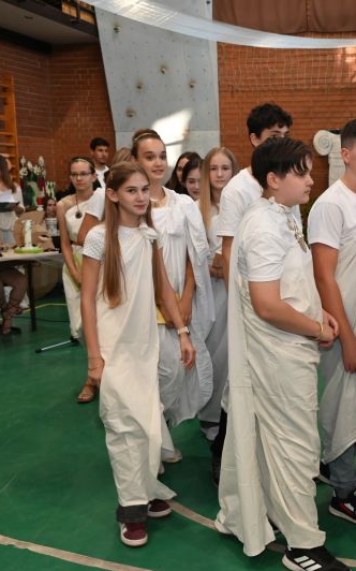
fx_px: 715
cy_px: 286
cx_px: 337
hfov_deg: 26.8
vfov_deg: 43.5
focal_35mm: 46
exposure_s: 1/160
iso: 1600
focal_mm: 30
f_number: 6.3
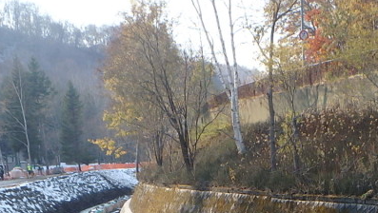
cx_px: 317
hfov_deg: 28.2
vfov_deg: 15.1
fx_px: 732
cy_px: 339
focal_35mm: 73
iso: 125
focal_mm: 4.7
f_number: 4.3
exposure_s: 1/200
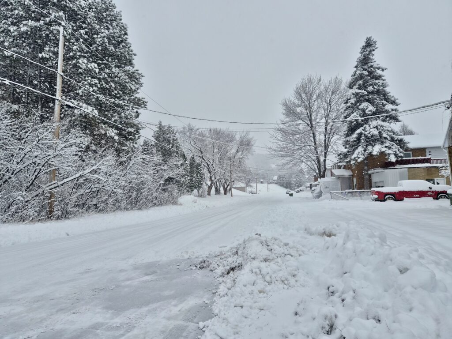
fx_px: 300
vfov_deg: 58.9
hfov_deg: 73.9
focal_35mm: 23
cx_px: 226
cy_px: 170
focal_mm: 5.4
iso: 80
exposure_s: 1/1592
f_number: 1.8
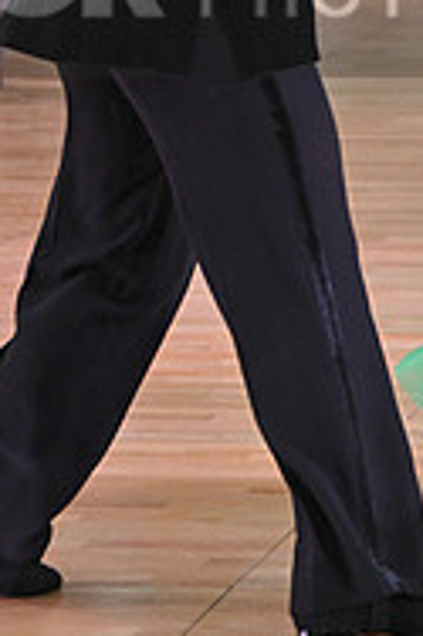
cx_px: 404
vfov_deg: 6.3
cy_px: -34
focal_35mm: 324
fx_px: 5721
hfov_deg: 4.2
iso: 2500
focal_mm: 105
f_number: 5
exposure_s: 1/320
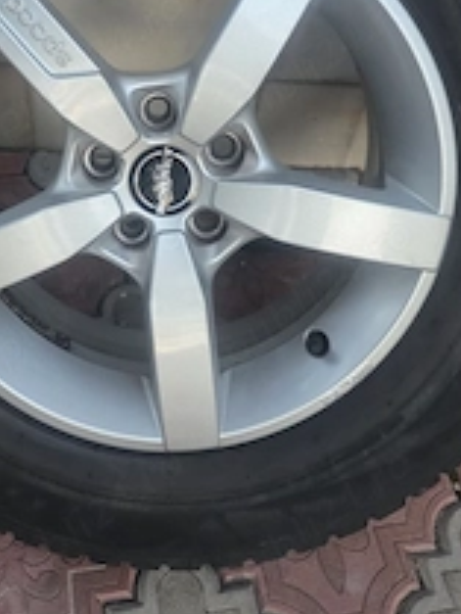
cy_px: 100
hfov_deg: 32.6
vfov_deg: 40.6
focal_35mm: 44
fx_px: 780
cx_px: 147
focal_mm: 6.3
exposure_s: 1/101
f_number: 1.7
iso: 640
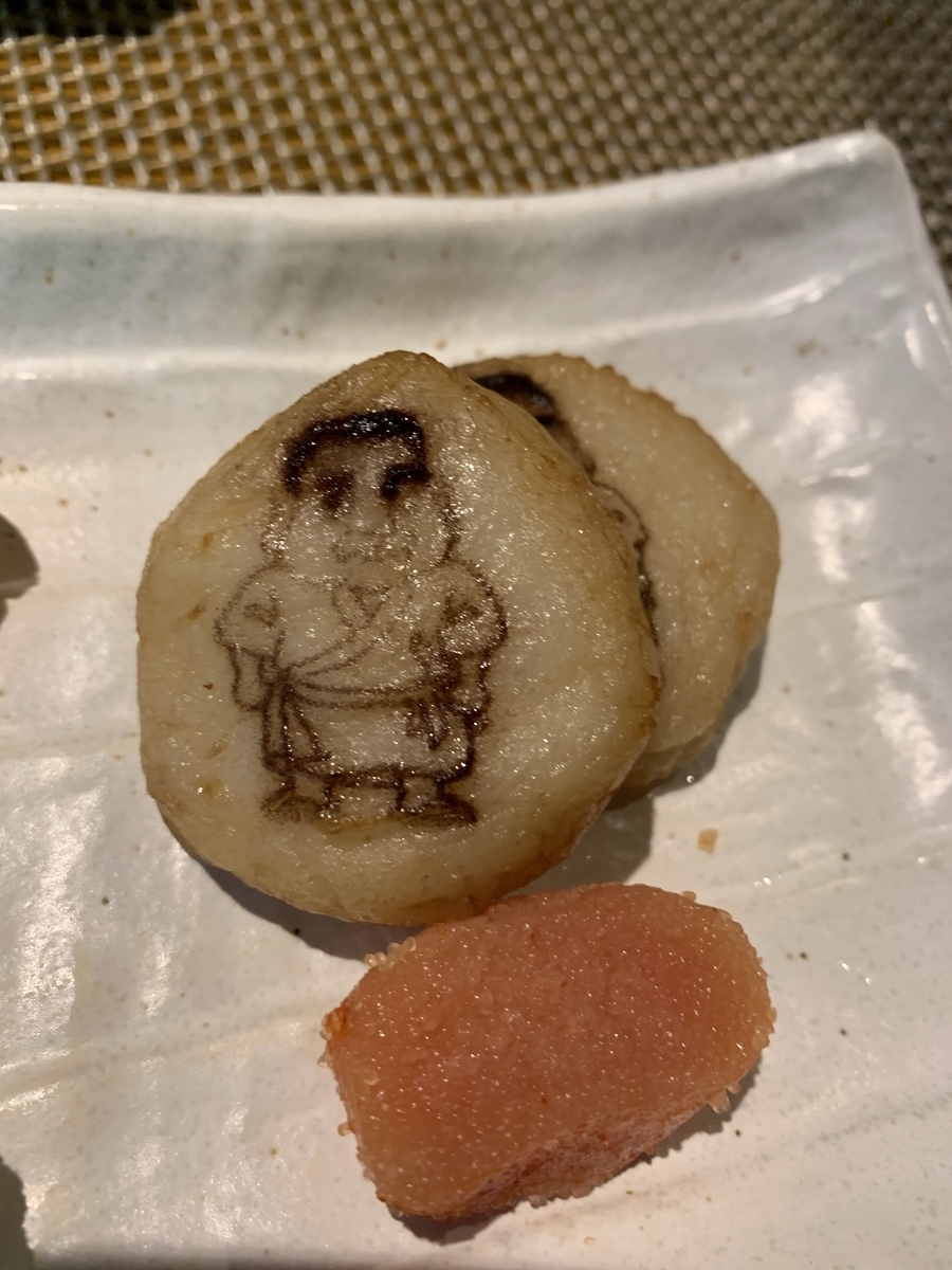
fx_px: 953
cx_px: 476
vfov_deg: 67.3
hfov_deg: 53.1
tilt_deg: -58.0
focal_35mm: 26
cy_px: 635
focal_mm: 4.25
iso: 200
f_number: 1.8
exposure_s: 1/60
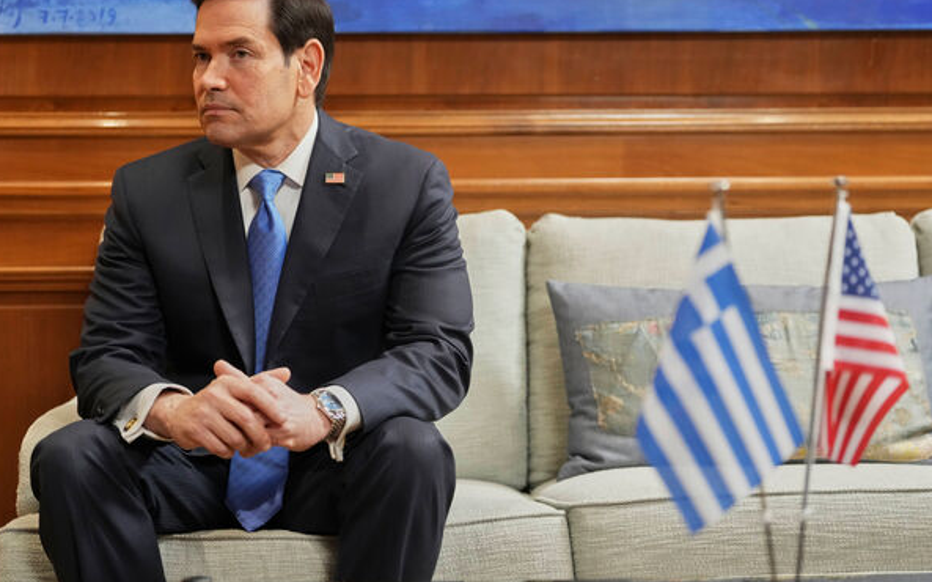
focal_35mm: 77
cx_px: 481
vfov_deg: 16.9
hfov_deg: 26.8
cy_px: 253
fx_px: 1955
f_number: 2.8
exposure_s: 1/400
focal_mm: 70
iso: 3200
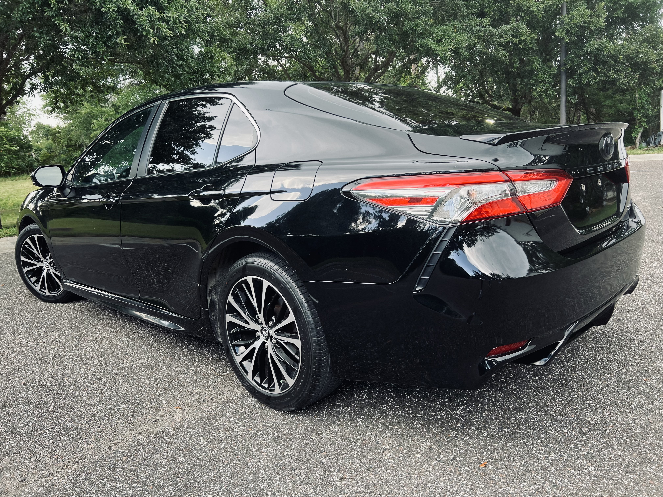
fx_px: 498
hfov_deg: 67.3
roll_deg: +4.7
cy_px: 248
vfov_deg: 53.1
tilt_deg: -11.2
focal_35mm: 26
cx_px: 332
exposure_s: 1/121
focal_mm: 5.7
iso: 64
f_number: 1.5
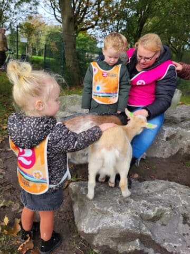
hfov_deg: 53.1
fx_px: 190
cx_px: 95
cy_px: 127
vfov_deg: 67.3
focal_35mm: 26
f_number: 1.8
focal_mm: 5.4
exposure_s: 1/277
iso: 40
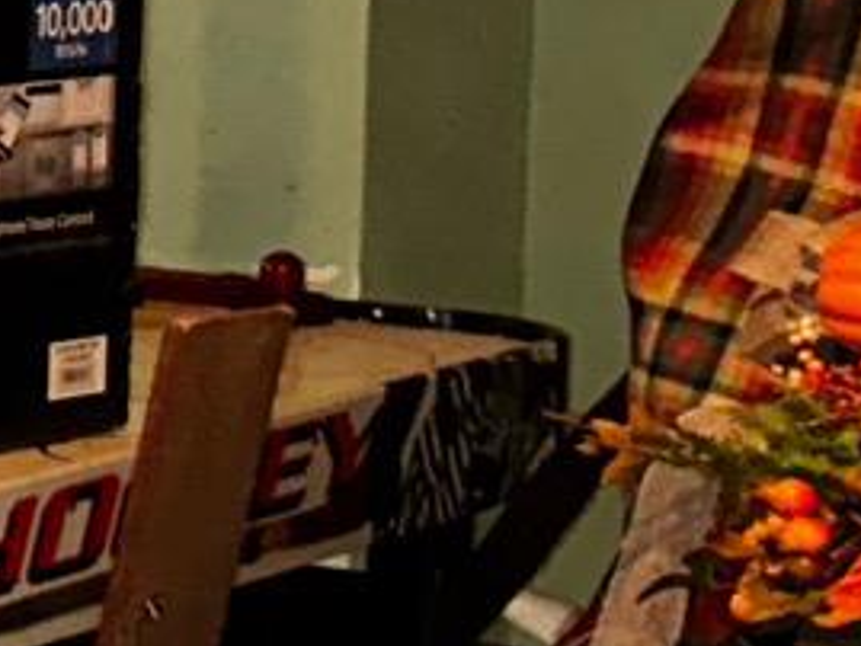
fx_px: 4927
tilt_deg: -3.2
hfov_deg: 7.6
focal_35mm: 198
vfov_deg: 7.4
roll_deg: +0.0
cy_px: -147
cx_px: -2330
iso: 125
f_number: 1.5
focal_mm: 5.7
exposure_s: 1/9
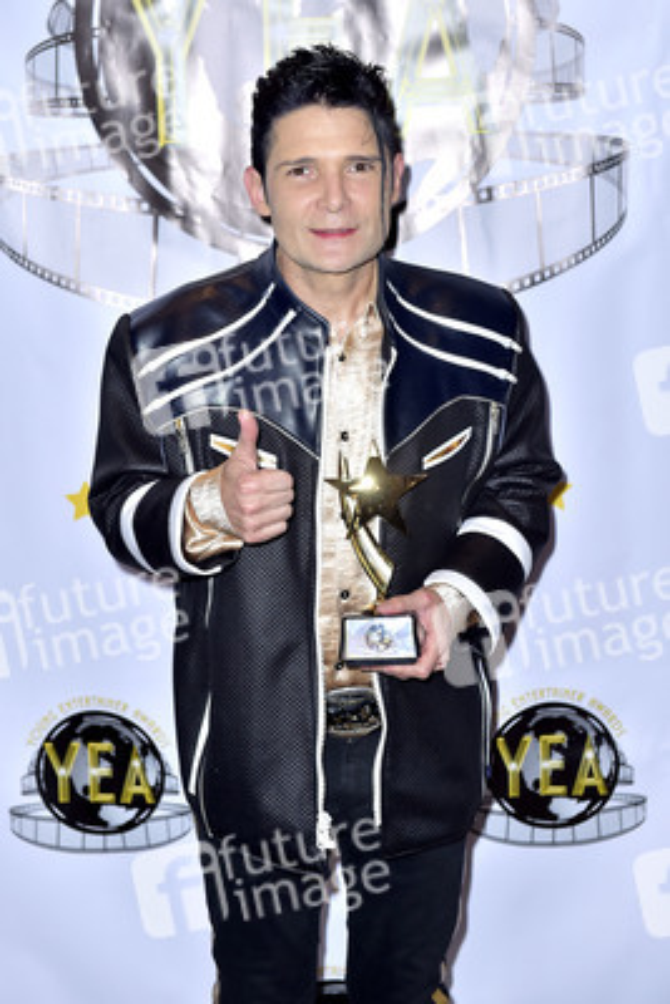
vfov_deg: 28.8
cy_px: 502
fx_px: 1952
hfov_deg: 19.5
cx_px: 335
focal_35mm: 70
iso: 500
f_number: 4
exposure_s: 1/250
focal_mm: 70
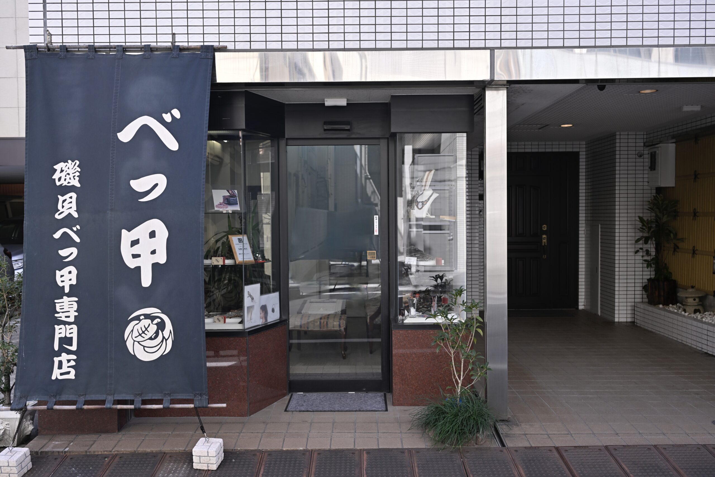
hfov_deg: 59.5
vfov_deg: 41.7
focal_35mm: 32
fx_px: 626
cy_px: 238
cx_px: 358
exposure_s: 1/200
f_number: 5
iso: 140
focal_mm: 31.5
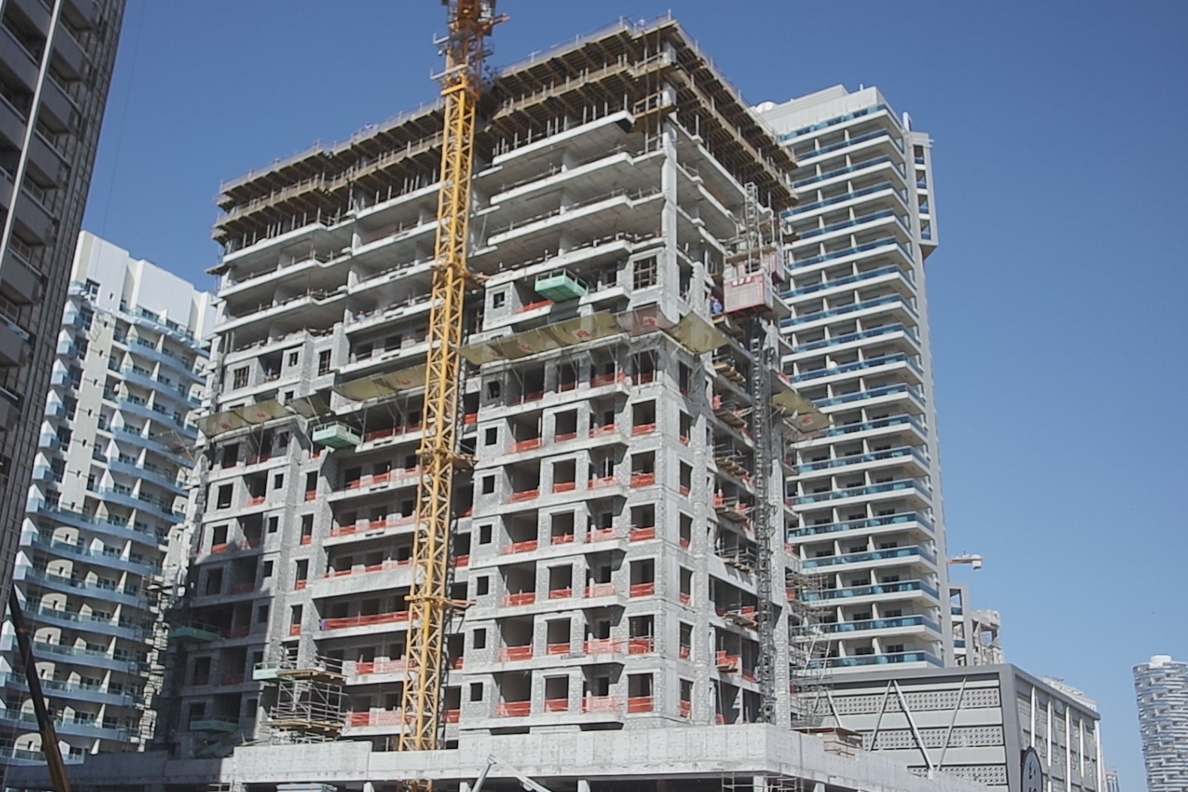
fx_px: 1155
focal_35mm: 35
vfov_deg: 37.8
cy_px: 394
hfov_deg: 54.4
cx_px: 570
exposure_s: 1/1600
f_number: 5
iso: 200
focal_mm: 21
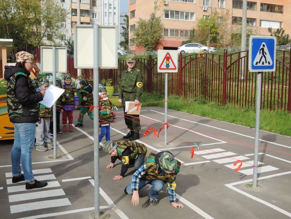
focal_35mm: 40
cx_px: 146
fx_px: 336
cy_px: 110
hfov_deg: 46.8
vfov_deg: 36.0
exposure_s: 1/500
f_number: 3.5
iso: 80
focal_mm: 8.6
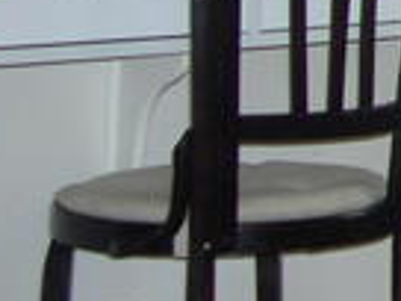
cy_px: -300
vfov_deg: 6.8
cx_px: 1064
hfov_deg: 8.4
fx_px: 2433
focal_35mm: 210
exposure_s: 1/60
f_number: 2.8
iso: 100
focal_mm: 8
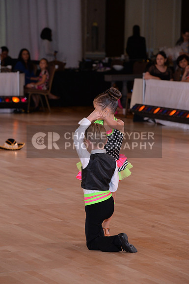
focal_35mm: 165
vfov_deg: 12.5
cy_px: 142
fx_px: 1303
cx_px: 94
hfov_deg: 8.3
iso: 2000
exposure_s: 1/250
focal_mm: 165
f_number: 6.3
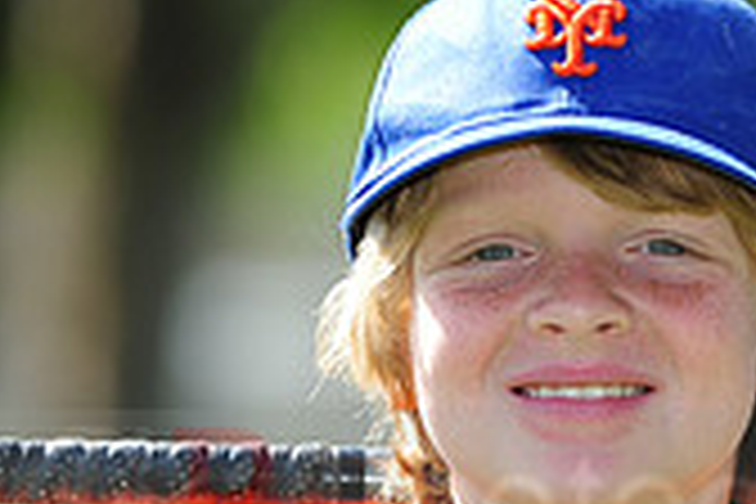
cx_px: 621
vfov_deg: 2.0
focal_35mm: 691
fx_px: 14510
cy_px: 468
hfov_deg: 3.0
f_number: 4.5
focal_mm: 200
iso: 200
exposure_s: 1/640
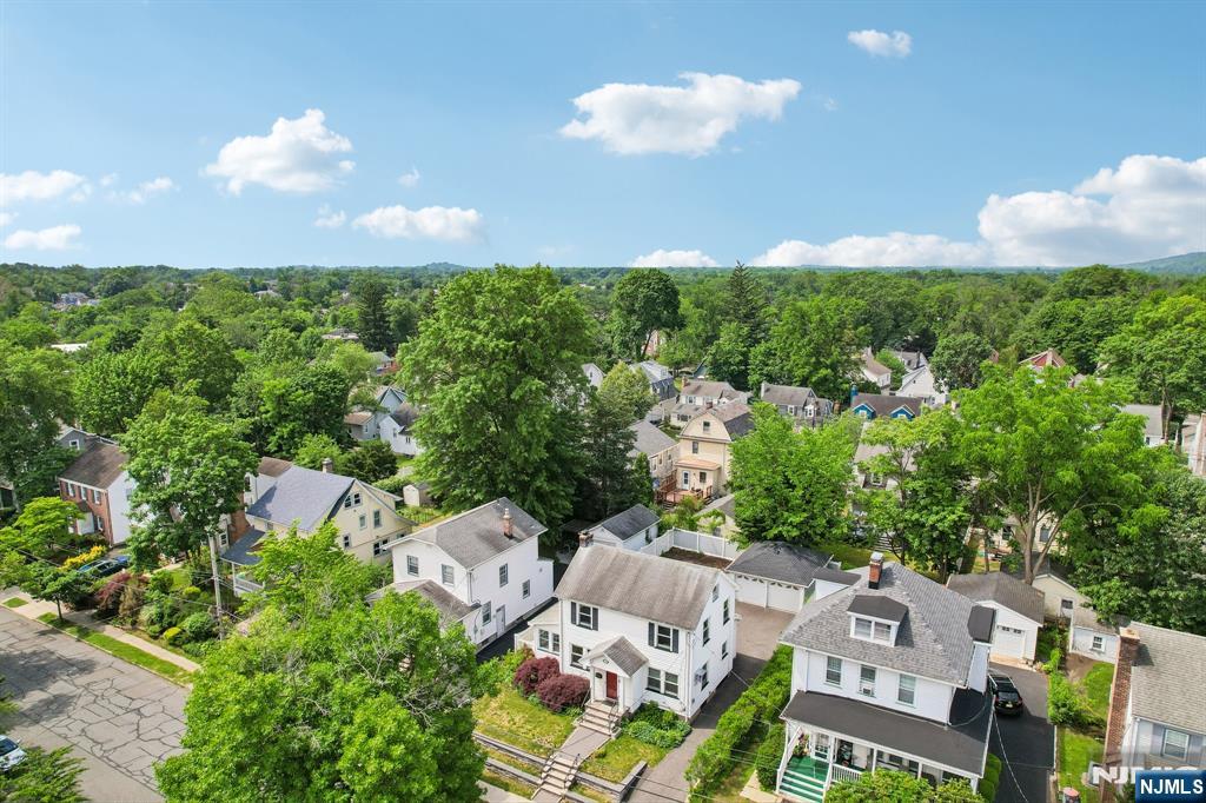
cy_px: 402
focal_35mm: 22
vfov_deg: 57.2
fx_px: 737
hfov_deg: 78.6
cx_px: 603
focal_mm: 8.4
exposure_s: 1/2000
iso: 100
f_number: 2.8
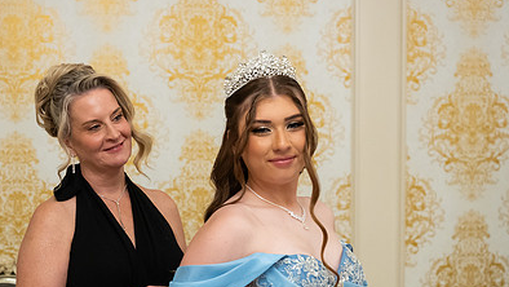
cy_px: 232
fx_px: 999
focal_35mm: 74
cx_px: 184
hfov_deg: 28.5
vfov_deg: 16.2
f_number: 3.2
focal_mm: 44
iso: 2500
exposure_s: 1/200
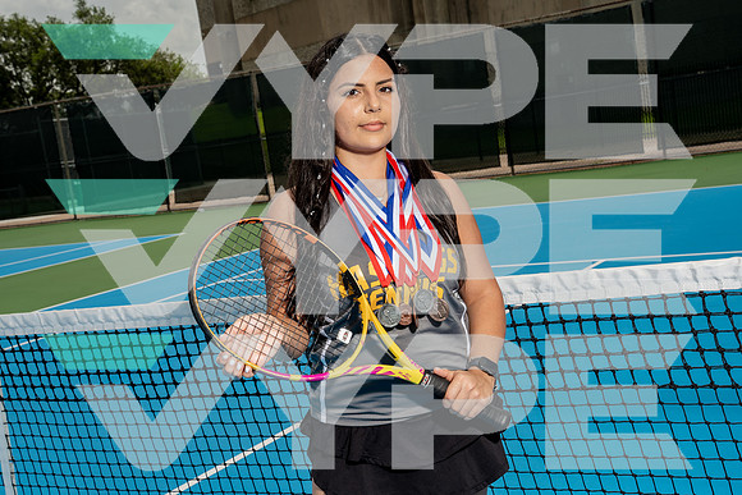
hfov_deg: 36.9
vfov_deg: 25.1
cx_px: 371
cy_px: 248
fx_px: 1113
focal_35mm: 54
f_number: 11
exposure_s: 1/200
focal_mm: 54
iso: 100
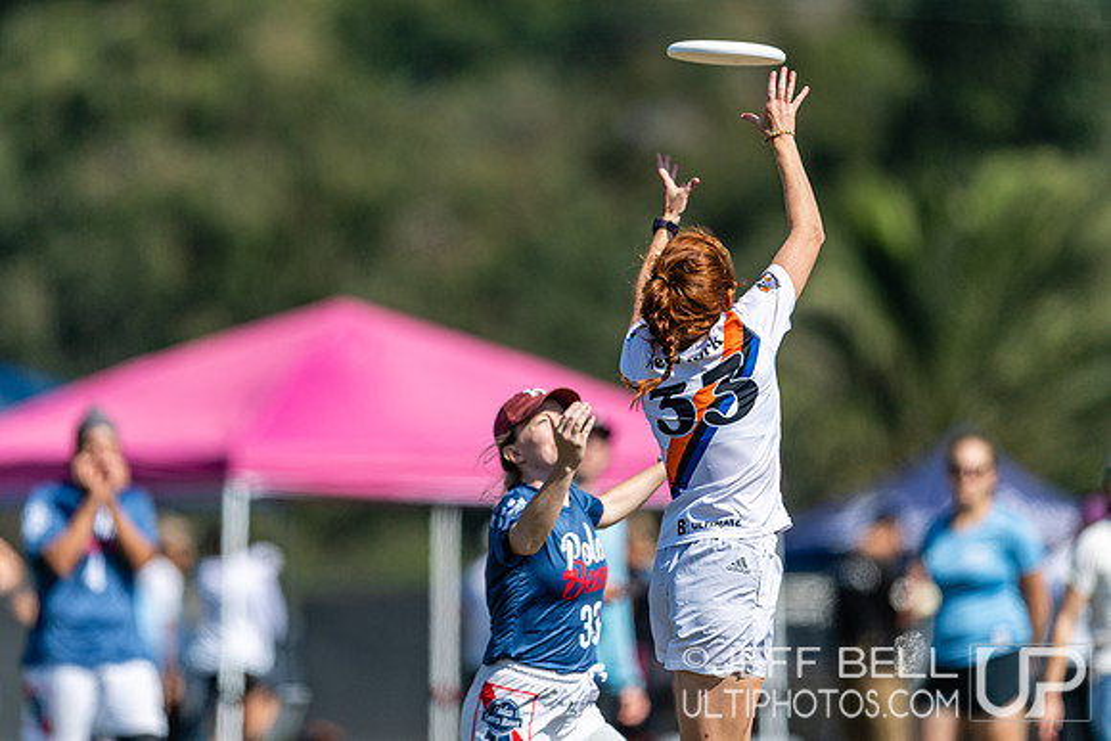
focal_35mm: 558
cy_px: 364
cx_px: 540
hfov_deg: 3.7
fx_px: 17233
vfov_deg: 2.5
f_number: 2.8
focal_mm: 400
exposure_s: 1/4000
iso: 100
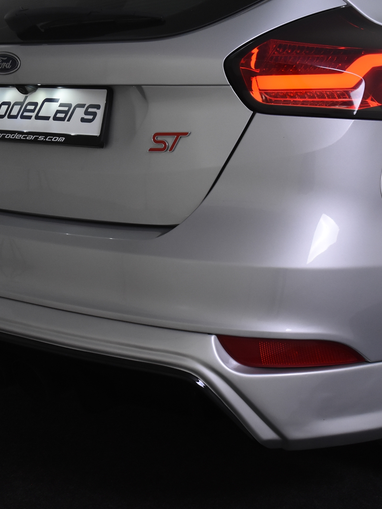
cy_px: 254
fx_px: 996
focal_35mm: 68
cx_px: 211
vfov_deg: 28.7
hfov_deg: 21.7
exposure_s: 1/125
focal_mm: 31
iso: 1600
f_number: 6.3
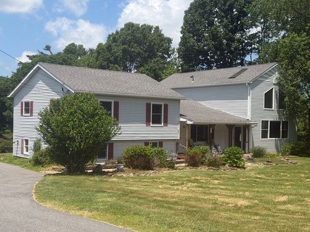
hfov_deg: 39.7
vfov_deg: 30.3
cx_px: 155
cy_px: 116
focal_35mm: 48
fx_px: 430
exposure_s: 1/4329
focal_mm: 6.76
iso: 64
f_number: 1.78
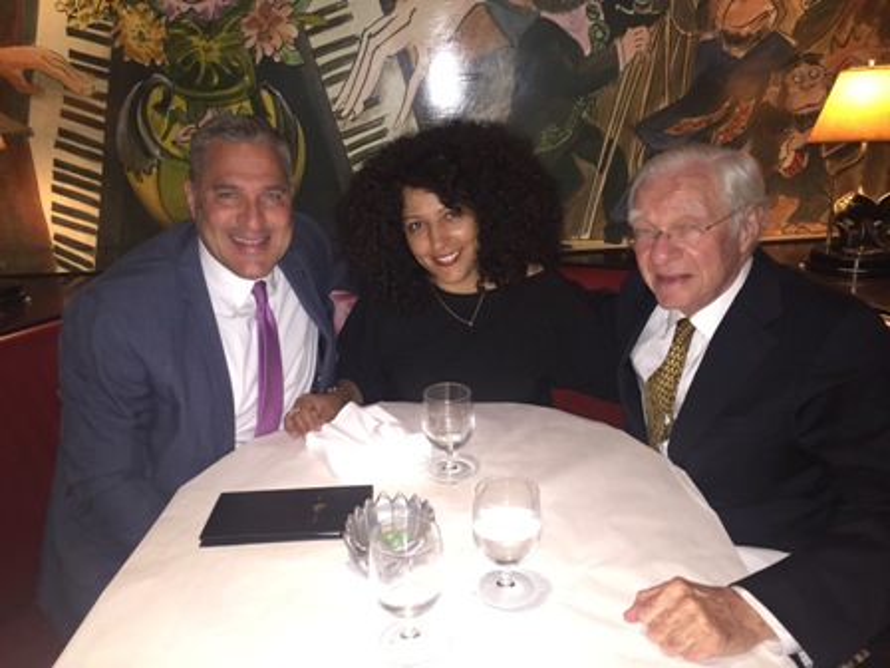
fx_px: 746
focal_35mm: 29
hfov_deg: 61.7
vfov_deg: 48.2
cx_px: 445
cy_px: 334
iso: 250
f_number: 2.2
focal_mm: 4.15
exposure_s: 1/16
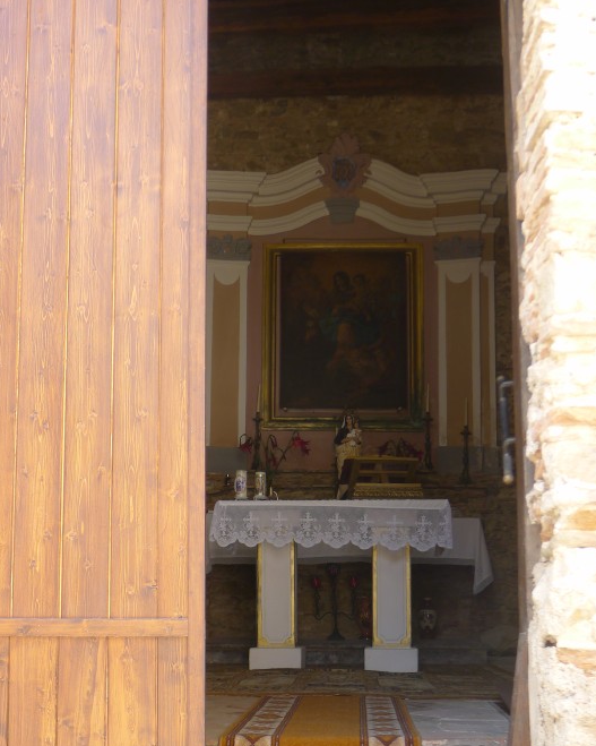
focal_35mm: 49
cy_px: 434
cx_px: 300
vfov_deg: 38.0
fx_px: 1081
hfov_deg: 30.8
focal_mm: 9.2
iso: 80
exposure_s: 1/80
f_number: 2.5
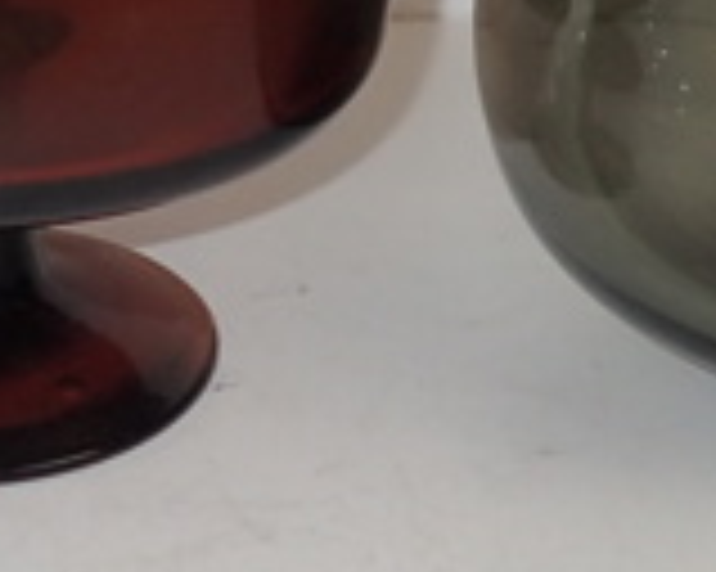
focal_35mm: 123
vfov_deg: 12.4
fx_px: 2605
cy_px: 14
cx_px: -45
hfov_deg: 15.3
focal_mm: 4.5
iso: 100
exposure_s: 1/30
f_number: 5.6
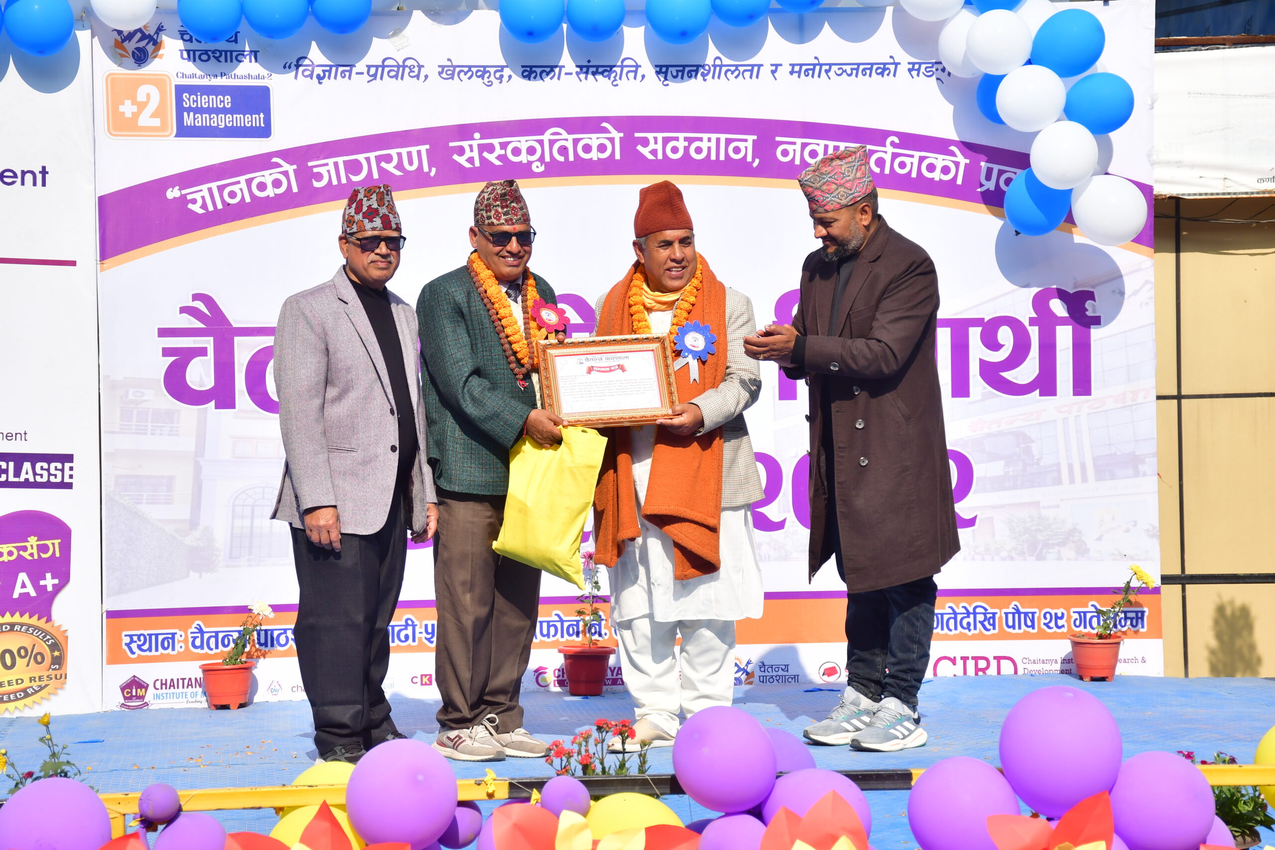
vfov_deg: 15.2
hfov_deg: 22.6
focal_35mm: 90
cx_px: 638
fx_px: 3187
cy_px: 425
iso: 400
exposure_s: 1/1600
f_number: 5.6
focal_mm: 60
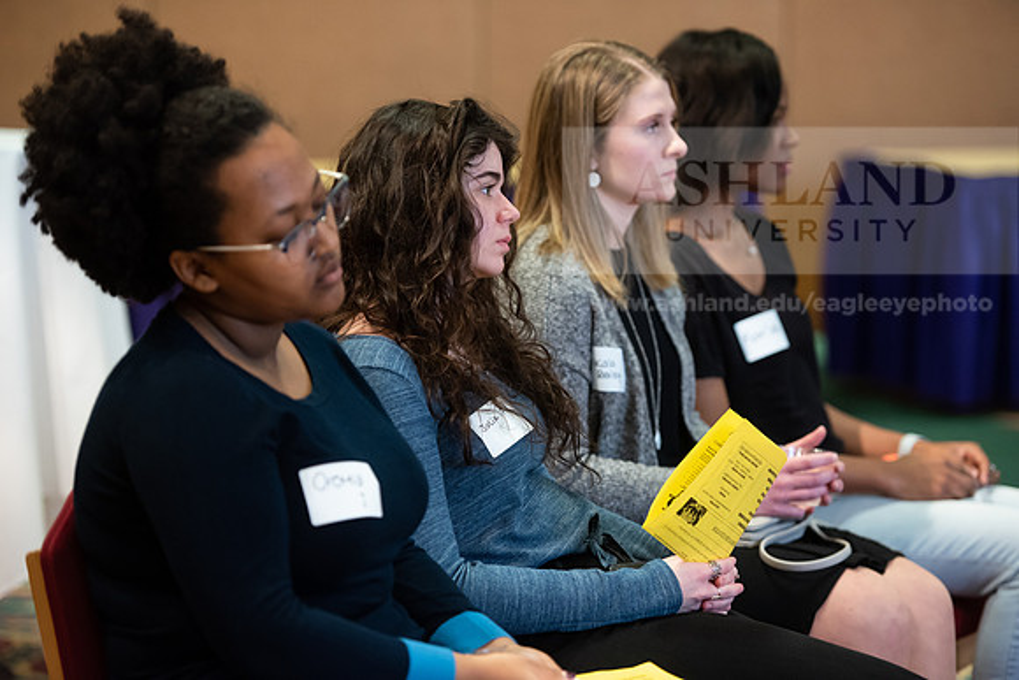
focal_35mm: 120
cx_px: 510
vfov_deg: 11.4
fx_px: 3397
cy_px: 340
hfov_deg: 17.1
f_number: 2.8
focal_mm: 120
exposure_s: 1/200
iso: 2000
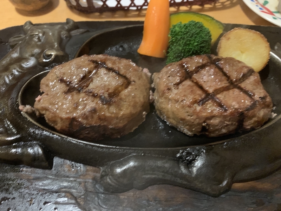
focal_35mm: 26
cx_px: 140
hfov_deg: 67.3
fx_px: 211
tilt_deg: -55.3
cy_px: 106
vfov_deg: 53.1
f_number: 1.8
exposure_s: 1/24
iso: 640
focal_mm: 4.25
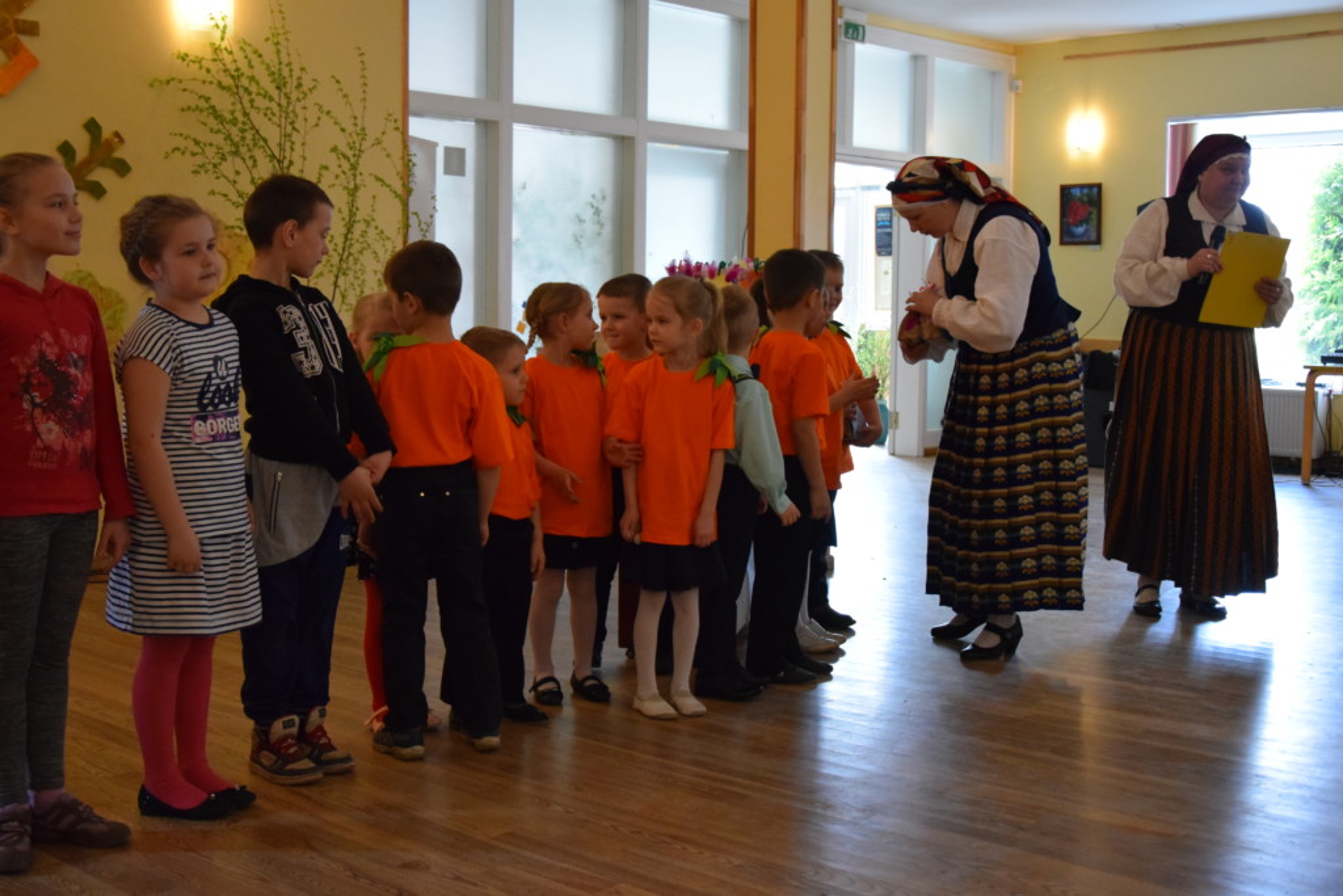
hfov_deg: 43.6
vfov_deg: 29.9
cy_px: 448
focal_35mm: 45
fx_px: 1679
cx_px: 672
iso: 3200
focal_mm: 30
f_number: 4.2
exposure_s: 1/250
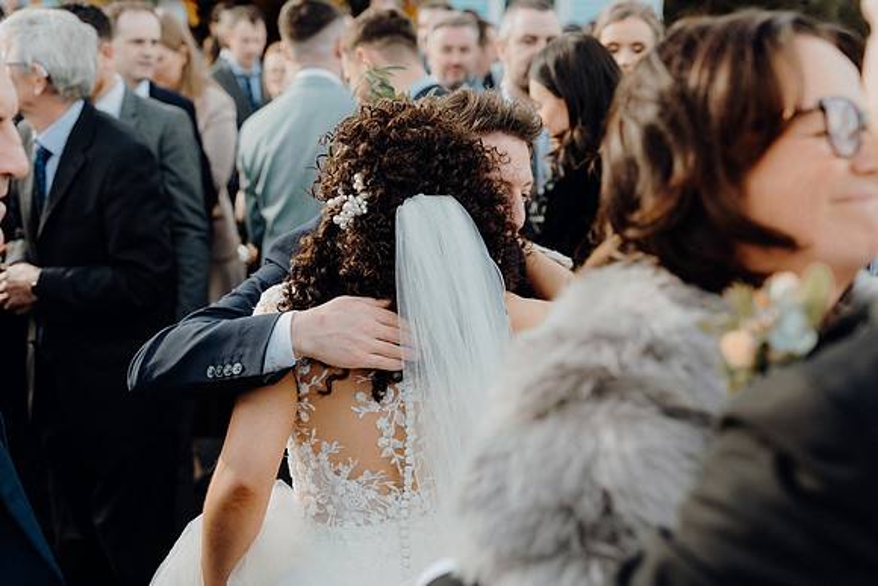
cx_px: 439
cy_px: 293
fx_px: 1317
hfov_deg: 36.9
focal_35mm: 54
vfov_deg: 25.1
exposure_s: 1/400
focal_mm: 54
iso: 200
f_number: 3.5
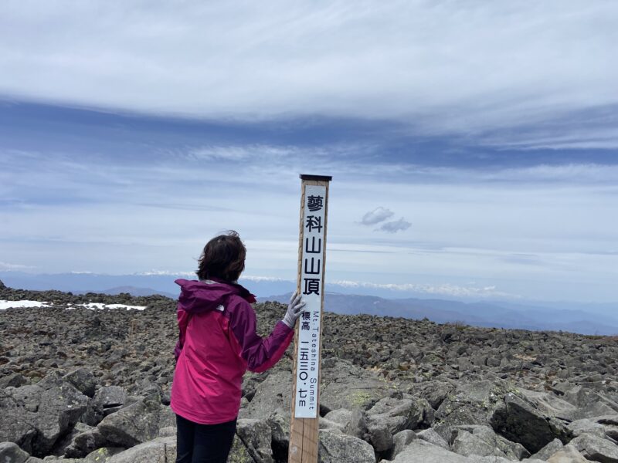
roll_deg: -2.4
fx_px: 464
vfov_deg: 53.1
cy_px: 232
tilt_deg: +6.3
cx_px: 309
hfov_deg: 67.3
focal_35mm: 26
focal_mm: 4.25
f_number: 1.8
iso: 32
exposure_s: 1/6061
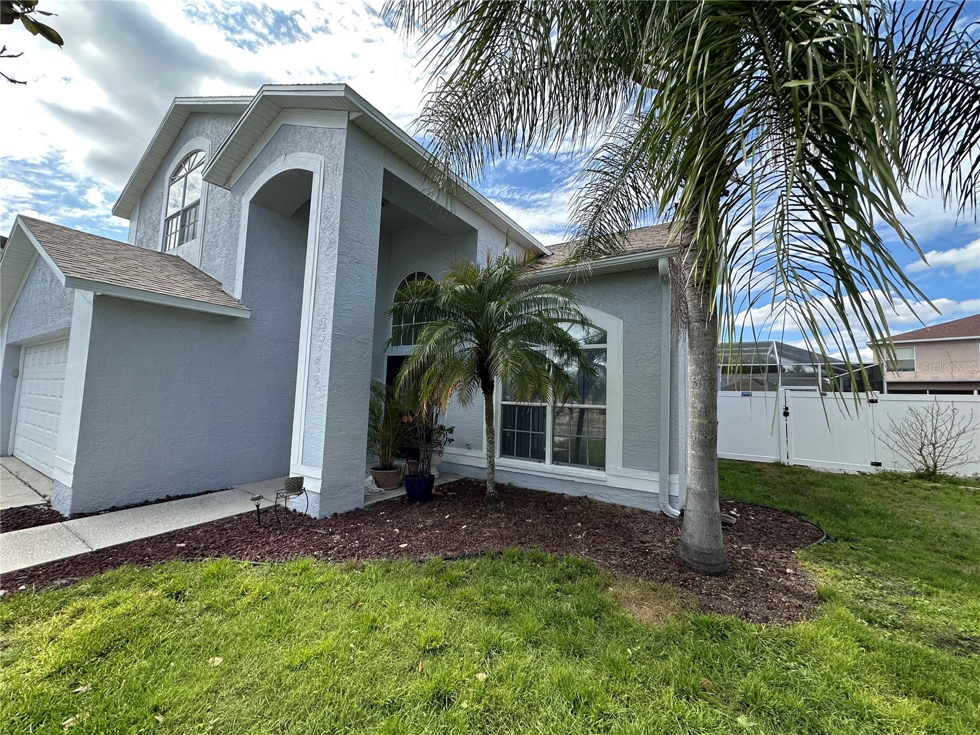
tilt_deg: +5.4
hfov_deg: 102.1
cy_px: 368
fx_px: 396
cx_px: 490
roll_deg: -2.0
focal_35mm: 14
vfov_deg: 85.7
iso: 40
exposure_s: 1/584
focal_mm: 2.22
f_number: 2.2
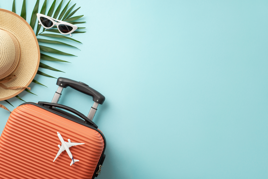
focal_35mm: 50
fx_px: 372
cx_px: 134
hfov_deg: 39.6
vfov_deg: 27.0
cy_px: 90
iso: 100
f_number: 8
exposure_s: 1/125
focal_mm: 50
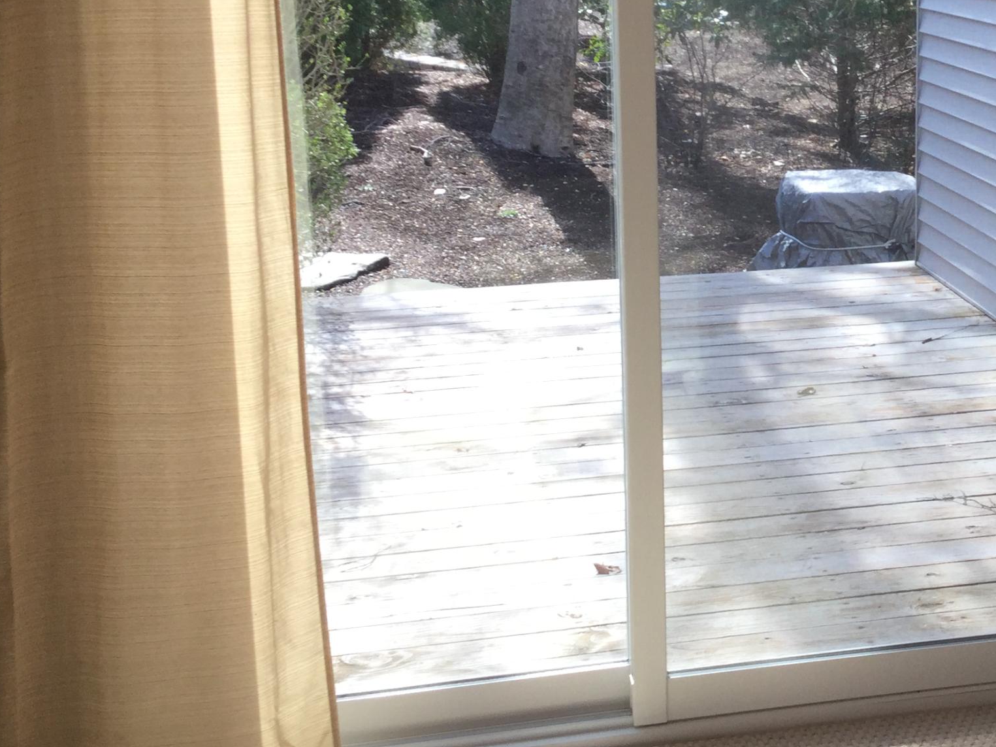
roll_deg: +0.8
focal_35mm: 61
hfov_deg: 30.7
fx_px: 1755
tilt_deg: -11.7
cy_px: 196
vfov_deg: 23.8
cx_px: 837
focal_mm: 3.3
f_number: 2.4
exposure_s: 1/120
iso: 25
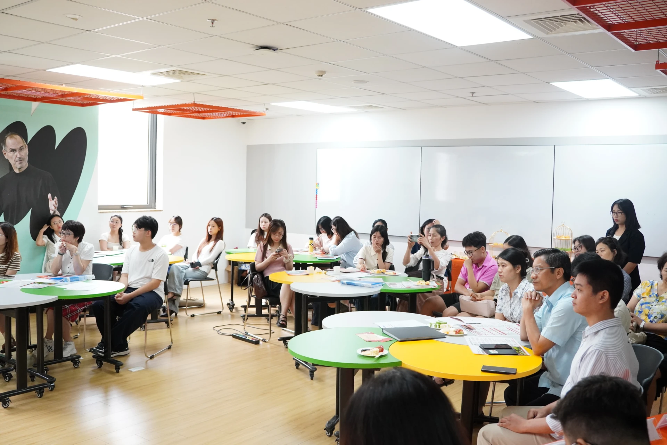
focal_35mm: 34
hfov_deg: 55.3
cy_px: 222
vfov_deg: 38.5
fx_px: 636
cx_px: 334
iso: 2000
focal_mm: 22.9
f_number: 4
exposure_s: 1/200
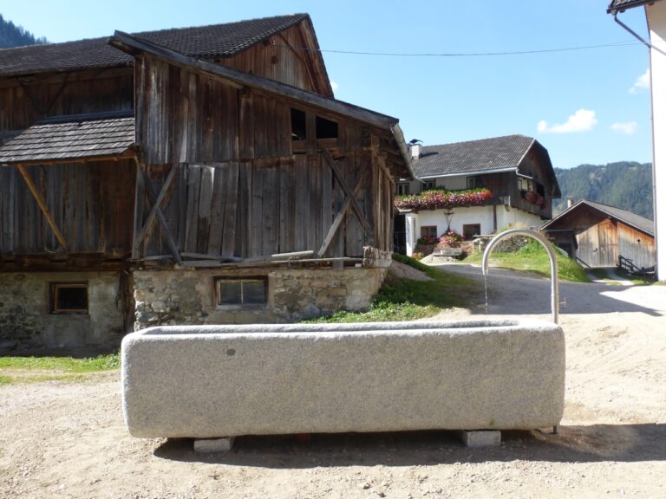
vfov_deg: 45.4
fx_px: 596
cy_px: 250
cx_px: 333
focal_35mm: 31
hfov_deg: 58.4
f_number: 4
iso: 100
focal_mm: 5.4
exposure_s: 1/400
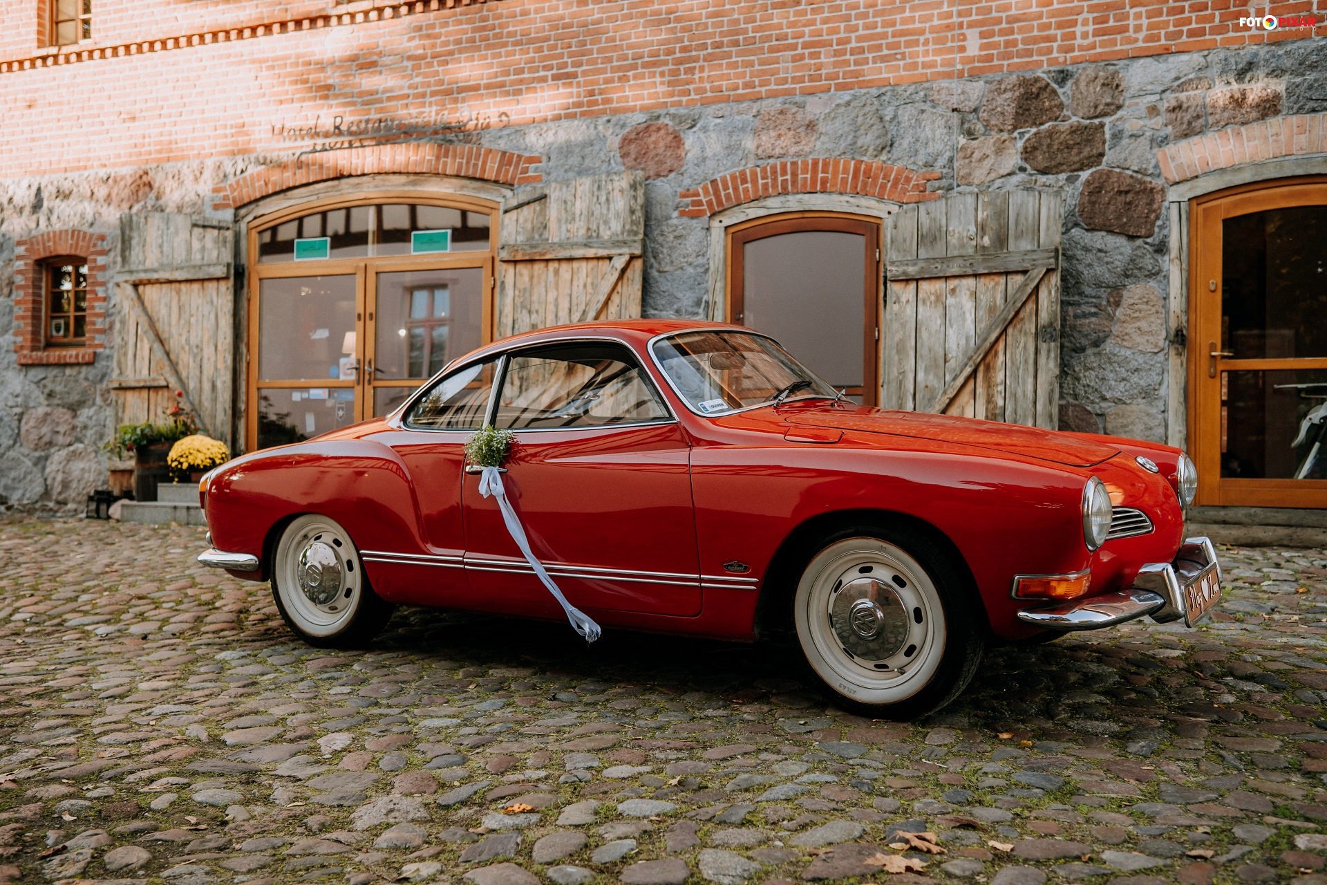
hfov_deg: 54.4
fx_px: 1290
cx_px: 664
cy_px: 442
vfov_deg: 37.9
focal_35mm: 35
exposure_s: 1/250
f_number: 3.2
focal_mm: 35
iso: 400
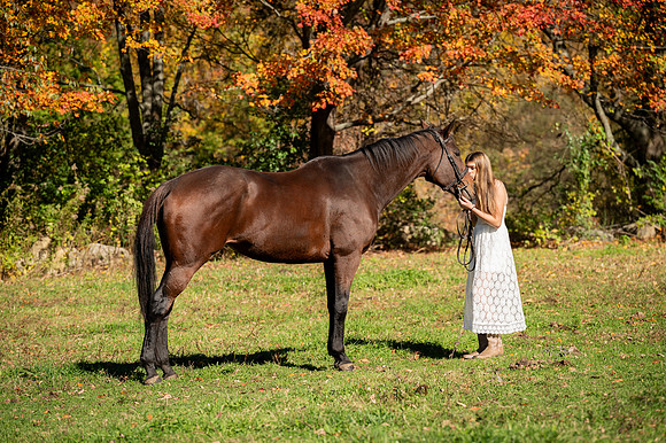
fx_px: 2034
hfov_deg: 18.6
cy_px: 222
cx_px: 333
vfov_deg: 12.4
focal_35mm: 110
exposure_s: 1/1000
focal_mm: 110
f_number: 4
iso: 100
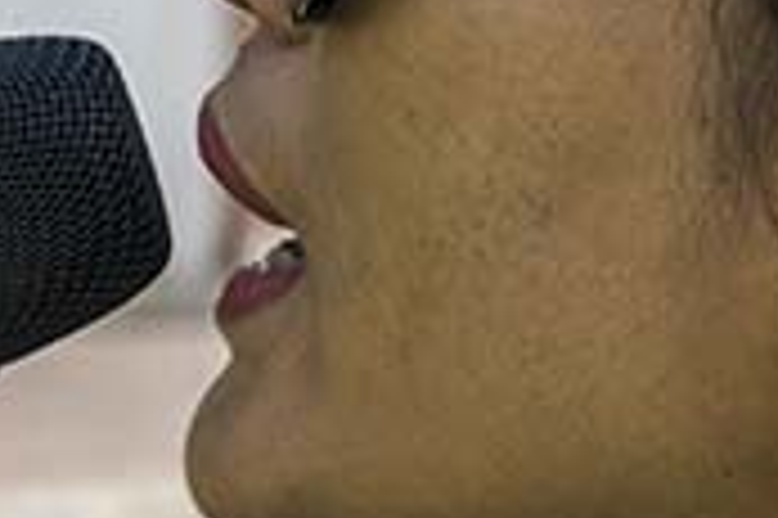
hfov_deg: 6.7
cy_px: 189
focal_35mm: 305
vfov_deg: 4.5
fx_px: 6585
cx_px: -54
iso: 900
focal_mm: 55
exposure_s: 1/2500
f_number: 8
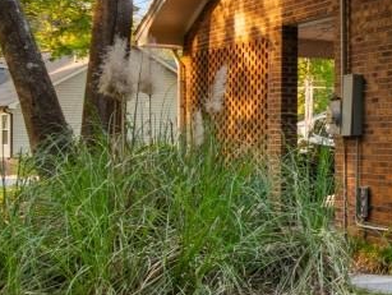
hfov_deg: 17.7
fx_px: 862
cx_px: 789
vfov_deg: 19.4
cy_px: 129
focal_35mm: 76
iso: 100
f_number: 4.5
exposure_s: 1/30
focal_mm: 10
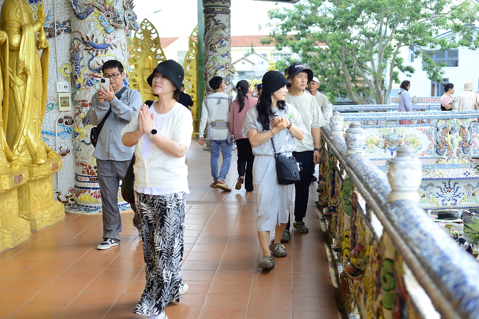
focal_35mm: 50
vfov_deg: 27.0
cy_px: 160
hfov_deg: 39.6
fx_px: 665
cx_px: 240
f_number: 3.5
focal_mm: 50
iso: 200
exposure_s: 1/400
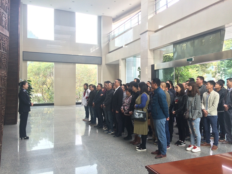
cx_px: 116
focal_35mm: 29
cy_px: 87
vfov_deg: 48.2
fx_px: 194
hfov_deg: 61.7
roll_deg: +0.1
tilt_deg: +1.0
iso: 50
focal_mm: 4.15
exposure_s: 1/50
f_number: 2.2
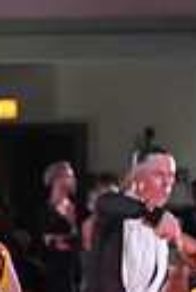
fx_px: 2567
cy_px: 584
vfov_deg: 6.3
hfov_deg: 4.3
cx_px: -133
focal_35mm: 316
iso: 5000
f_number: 5.6
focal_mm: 70
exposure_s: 1/250
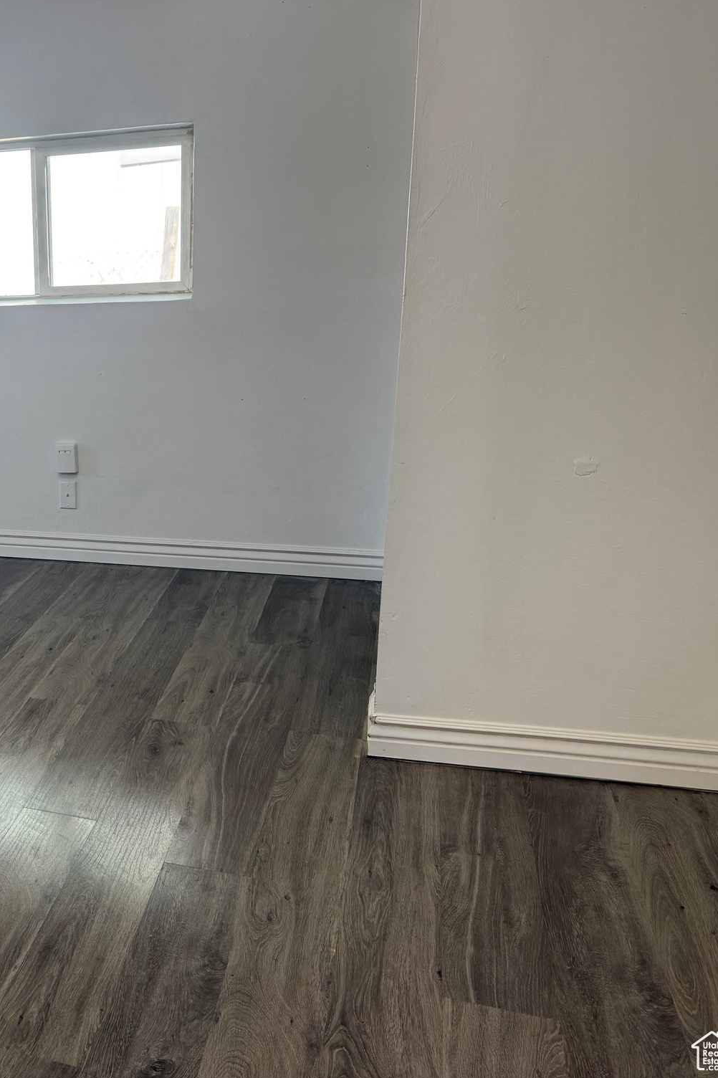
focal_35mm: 34
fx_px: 1018
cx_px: 10
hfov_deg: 35.4
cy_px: 531
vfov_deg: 55.8
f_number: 1.78
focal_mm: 6.76
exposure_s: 1/120
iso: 200
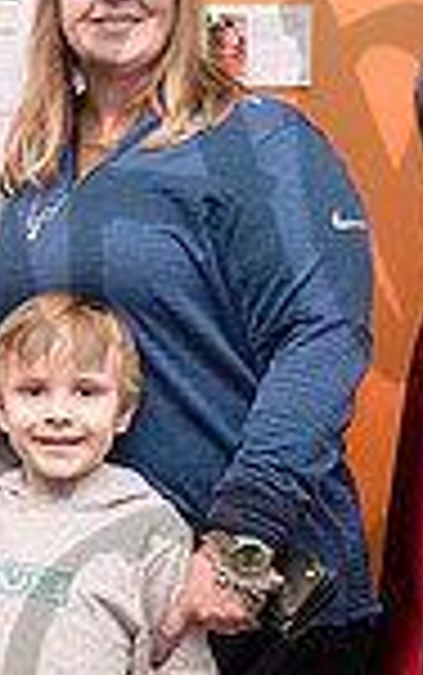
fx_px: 2191
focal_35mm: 119
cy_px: 222
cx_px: -398
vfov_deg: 17.5
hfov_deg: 10.2
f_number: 4.5
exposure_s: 1/250
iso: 1000
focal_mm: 27
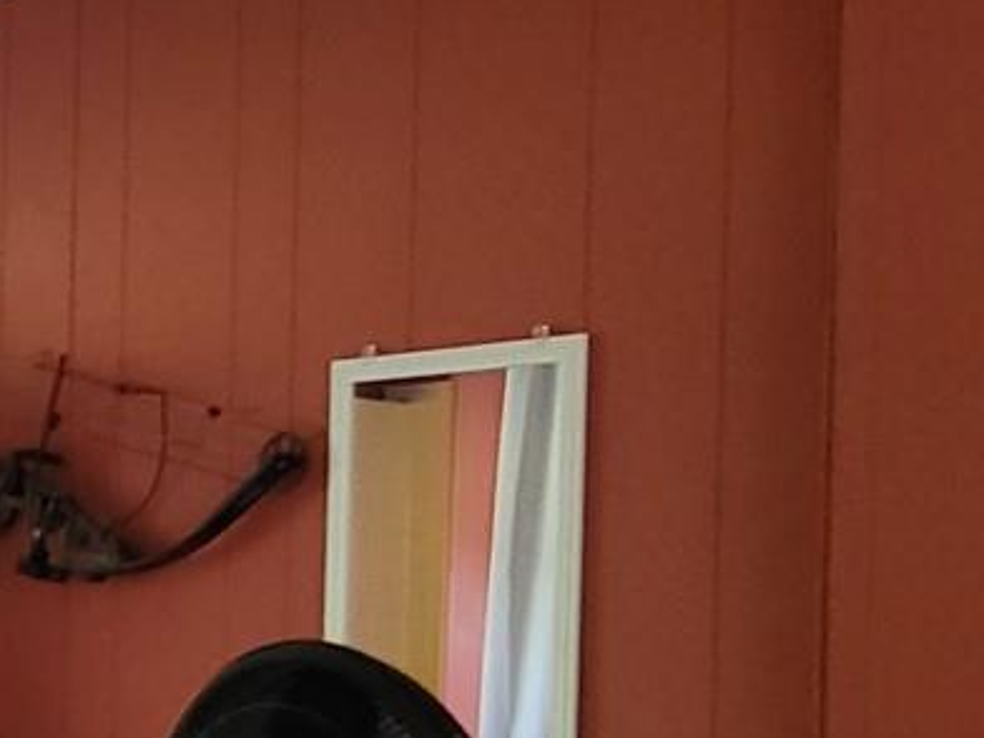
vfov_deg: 21.3
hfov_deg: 25.4
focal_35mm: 68
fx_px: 1933
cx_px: -221
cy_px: 592
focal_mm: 1.74
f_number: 2.2
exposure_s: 1/60
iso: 400
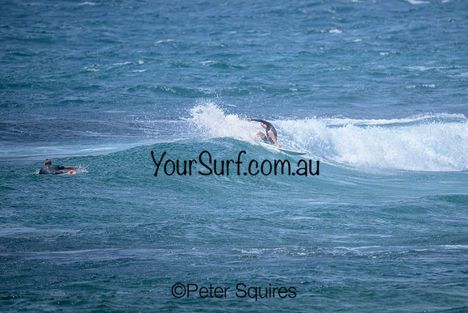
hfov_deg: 1.9
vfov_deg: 1.3
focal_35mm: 1100
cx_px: 322
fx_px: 14308
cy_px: 138
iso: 320
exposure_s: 1/3200
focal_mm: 800
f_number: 6.3
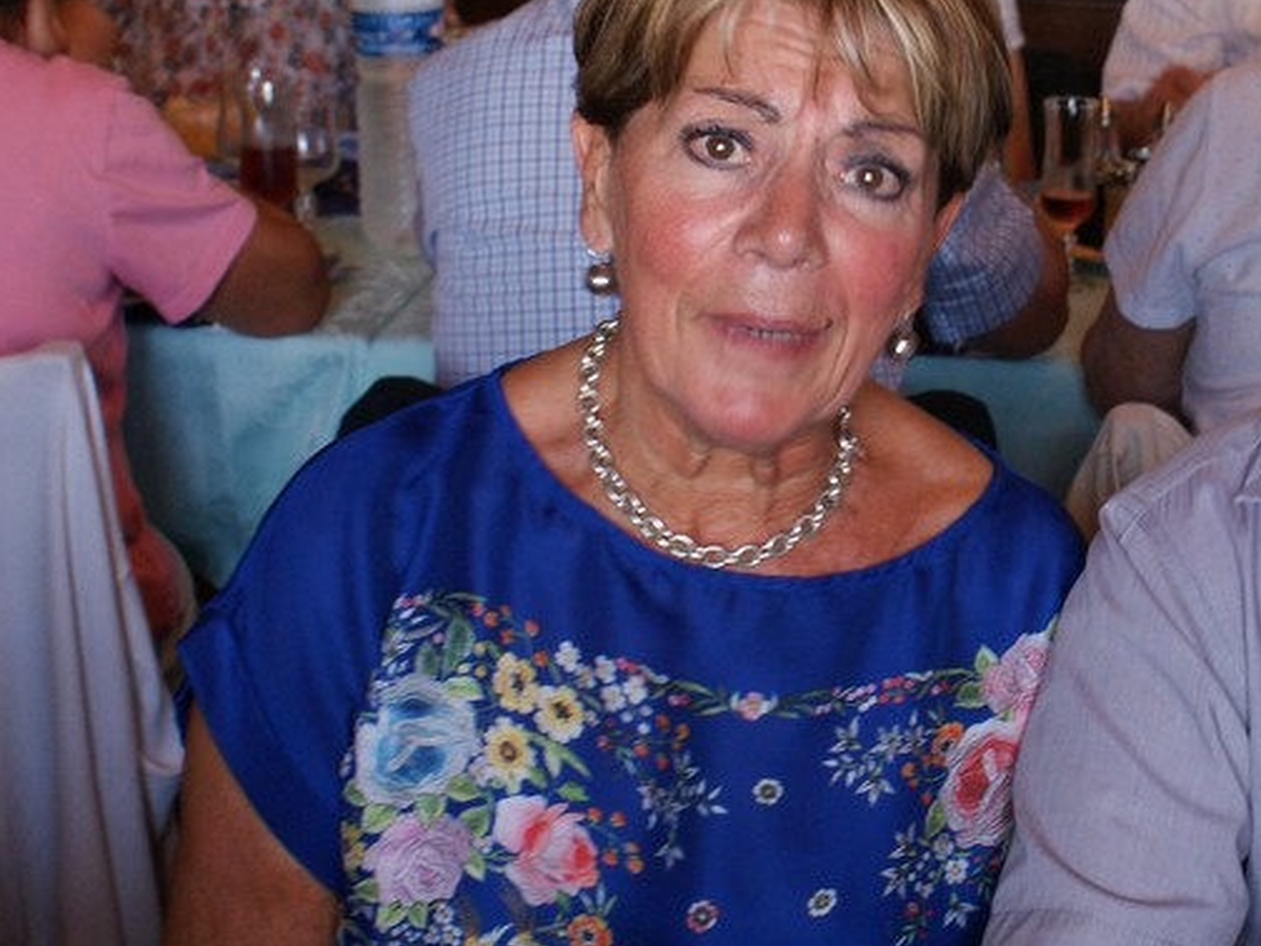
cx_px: 1031
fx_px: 3206
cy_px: 367
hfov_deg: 21.9
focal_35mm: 88
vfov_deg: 16.8
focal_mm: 30
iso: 400
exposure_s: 1/25
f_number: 6.3
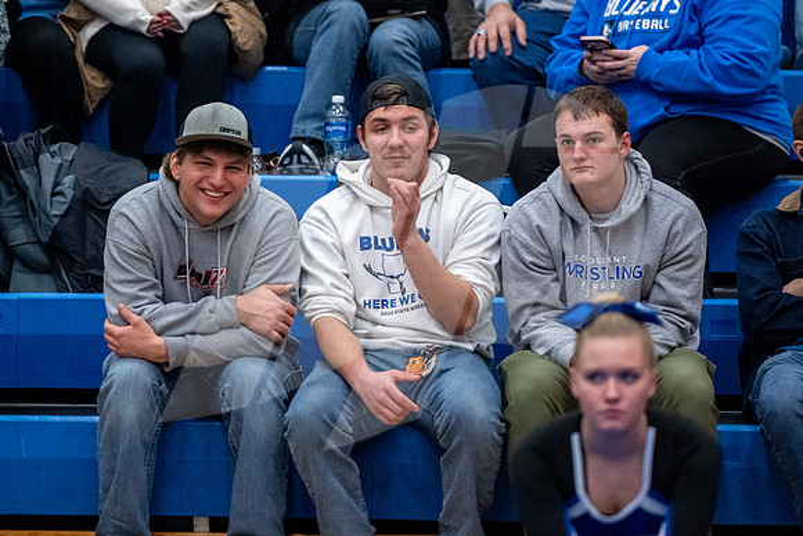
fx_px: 6504
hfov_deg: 7.1
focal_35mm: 292
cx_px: 340
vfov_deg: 4.7
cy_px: 190
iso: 5000
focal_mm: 200
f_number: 2.8
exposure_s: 1/800
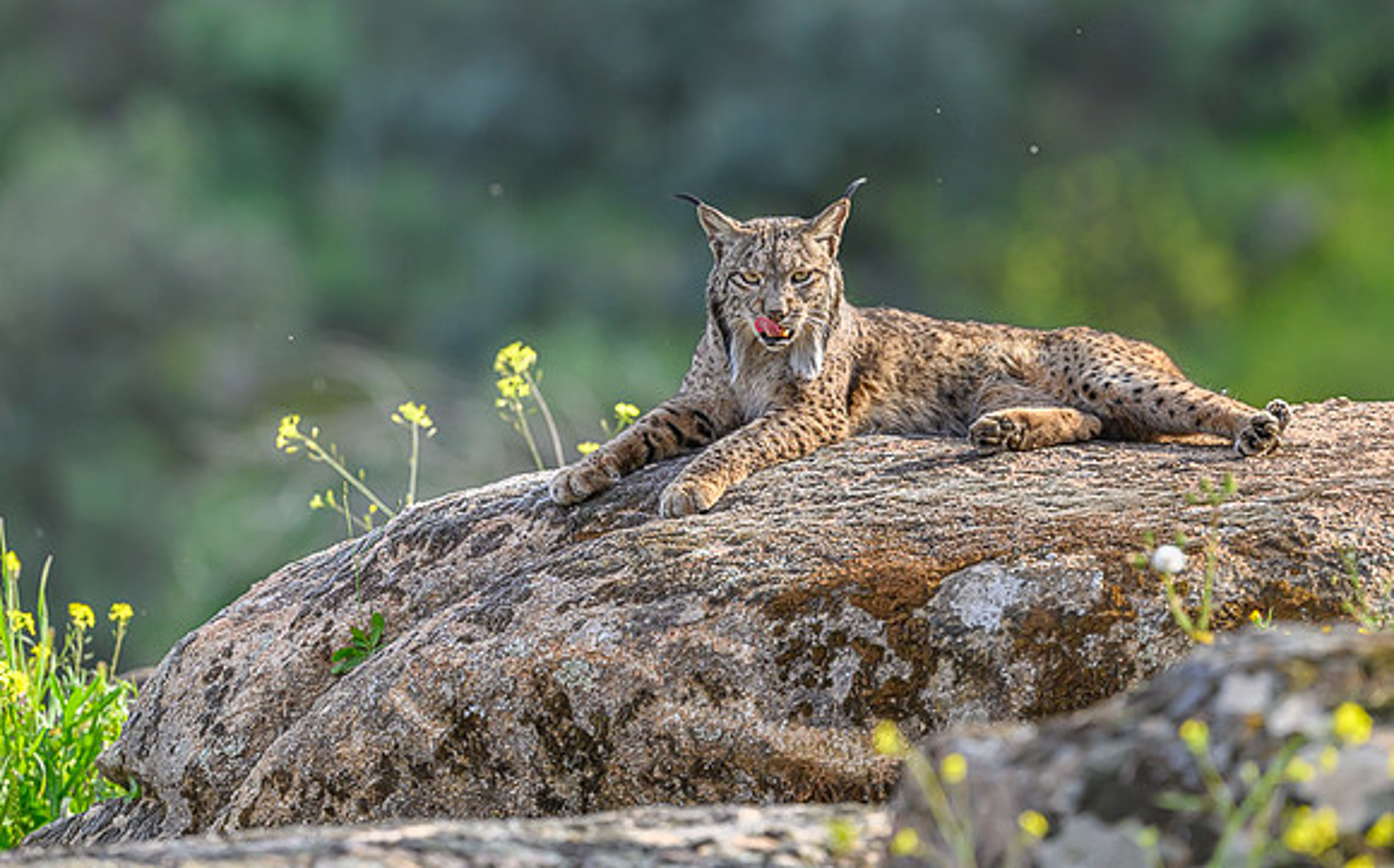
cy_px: 300
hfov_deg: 4.2
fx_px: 18933
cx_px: 641
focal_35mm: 499
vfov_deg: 2.6
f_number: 4
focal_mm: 400
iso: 720
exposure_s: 1/2000
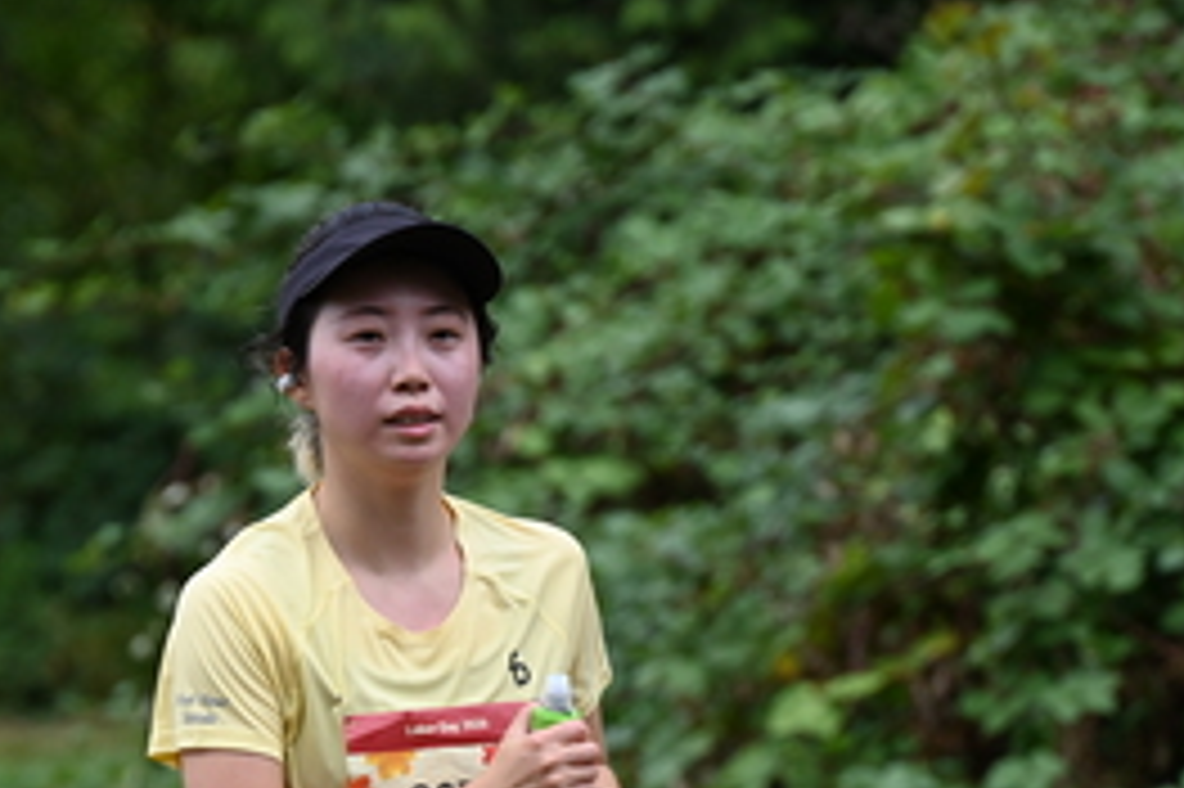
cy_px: 745
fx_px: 13771
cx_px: 410
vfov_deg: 3.3
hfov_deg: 4.9
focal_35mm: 419
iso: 400
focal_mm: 200
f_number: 6.3
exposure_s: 1/400
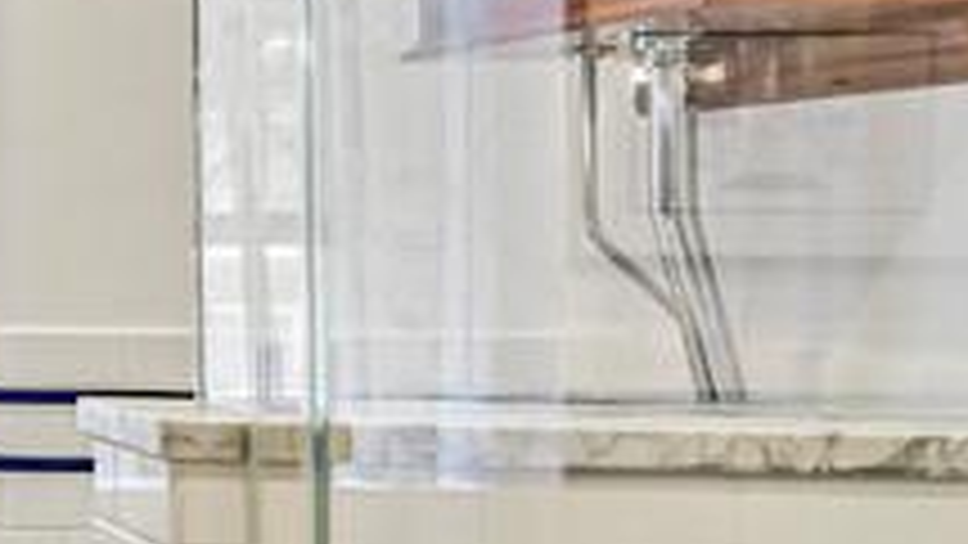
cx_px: -932
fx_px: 1797
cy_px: 245
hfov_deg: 19.2
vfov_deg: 17.2
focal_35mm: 70
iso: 400
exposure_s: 1/15
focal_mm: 14
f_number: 8
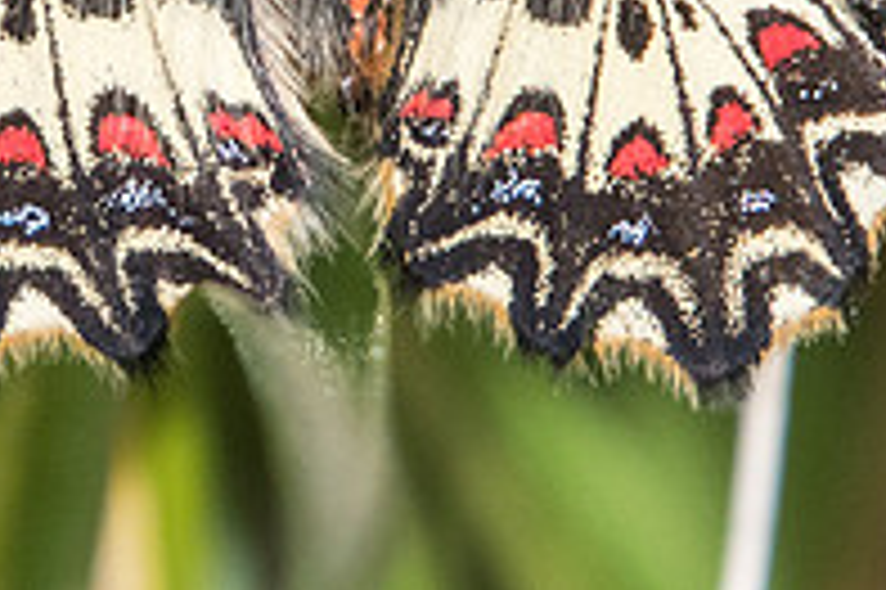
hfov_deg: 0.7
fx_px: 76081
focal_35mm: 3094
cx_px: 20
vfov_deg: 0.4
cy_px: 5
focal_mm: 400
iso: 800
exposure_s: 1/1250
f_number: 8
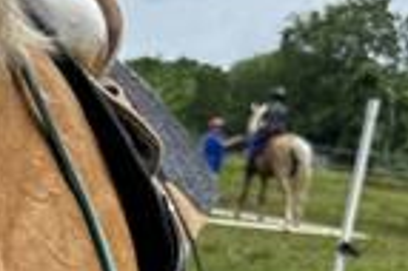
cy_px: 508
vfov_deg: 10.5
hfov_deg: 15.3
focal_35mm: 122
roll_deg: -2.2
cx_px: -230
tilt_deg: -15.0
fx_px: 1381
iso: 80
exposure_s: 1/2525
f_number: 1.78
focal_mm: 6.86
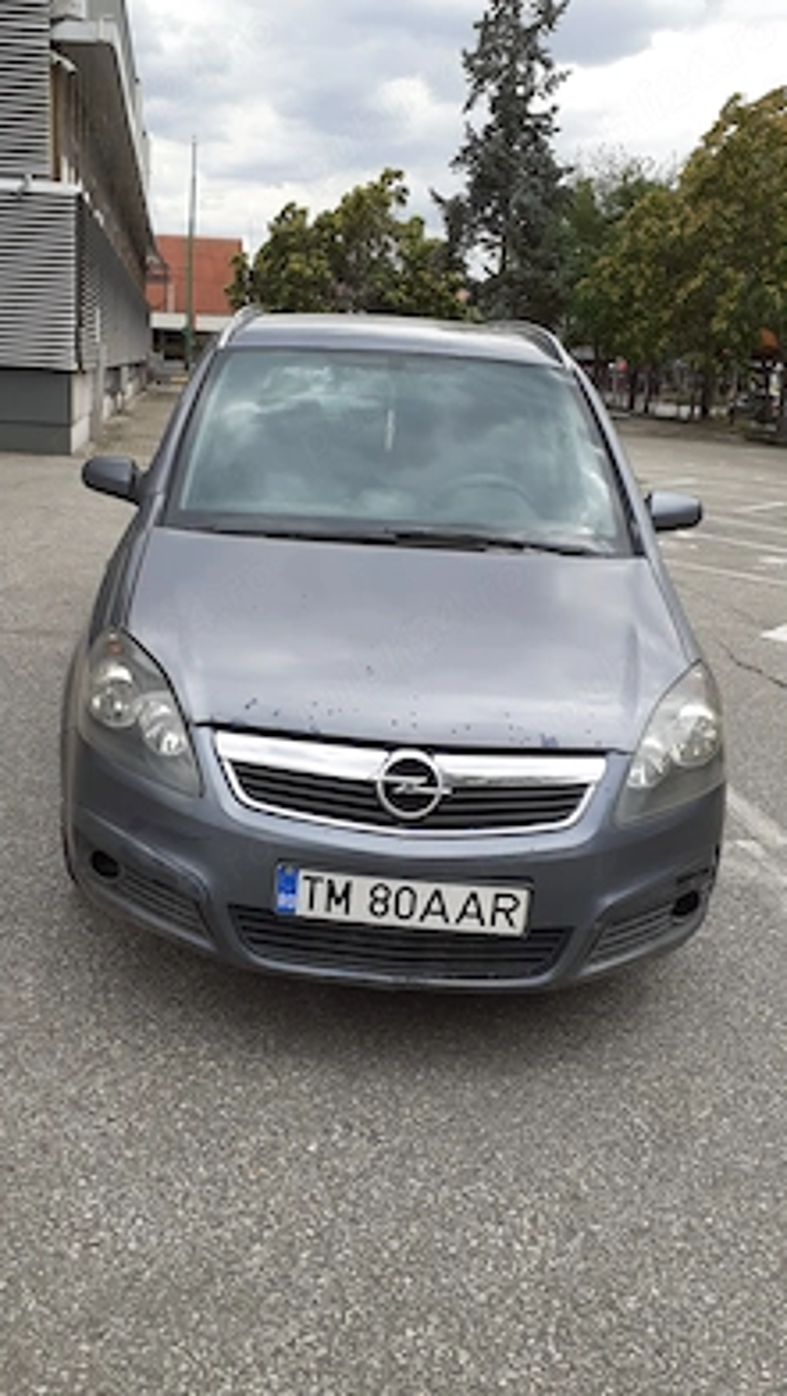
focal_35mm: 30
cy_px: 705
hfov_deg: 38.7
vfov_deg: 64.3
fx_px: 1111
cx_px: 285
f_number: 1.9
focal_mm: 3.6
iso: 40
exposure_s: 1/825
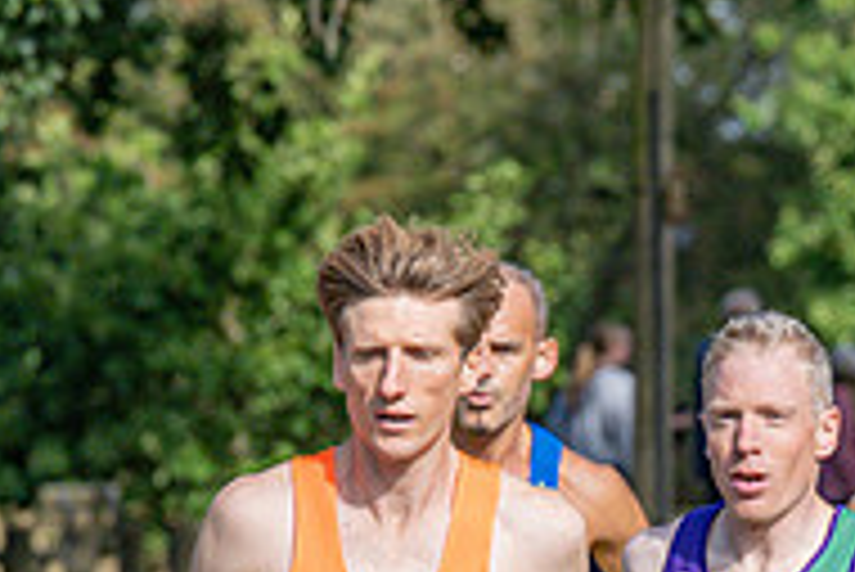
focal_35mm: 505
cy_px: 923
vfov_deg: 2.7
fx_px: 12003
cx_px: 385
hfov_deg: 4.1
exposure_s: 1/3200
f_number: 4
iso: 400
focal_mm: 95
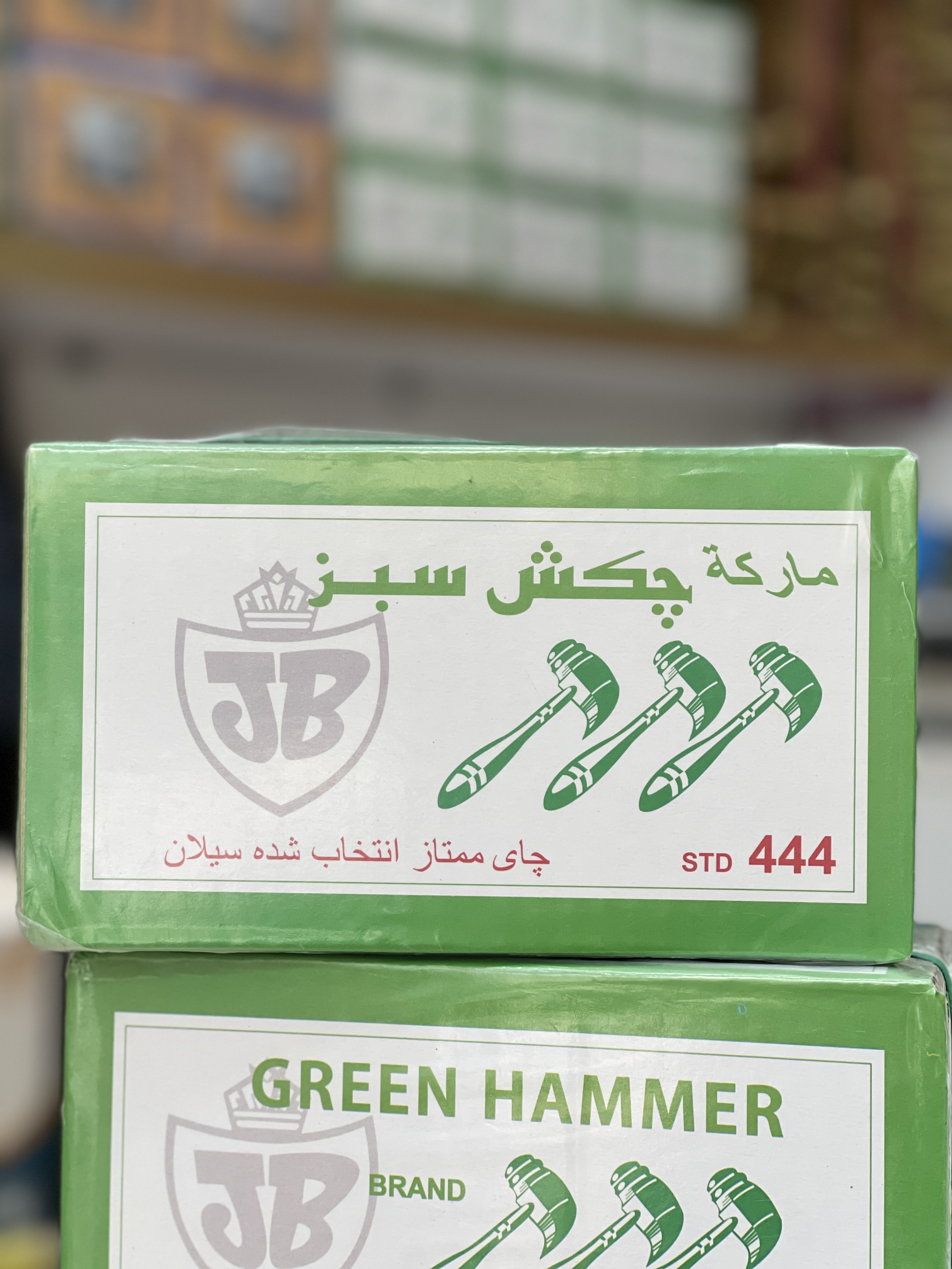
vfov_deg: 30.3
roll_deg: +0.6
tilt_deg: +0.6
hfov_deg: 22.9
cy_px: 634
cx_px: 476
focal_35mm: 64
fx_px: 2347
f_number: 2.2
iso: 125
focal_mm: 7.5
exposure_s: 1/121
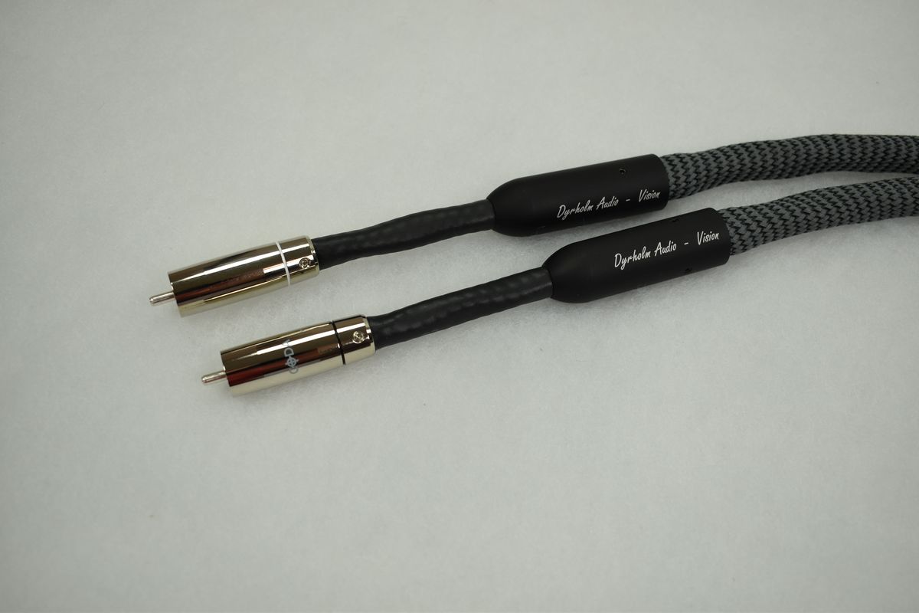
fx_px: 919
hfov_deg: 53.1
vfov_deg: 36.9
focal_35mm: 36
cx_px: 460
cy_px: 306
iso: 100
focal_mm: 24
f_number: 4.5
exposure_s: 1/80
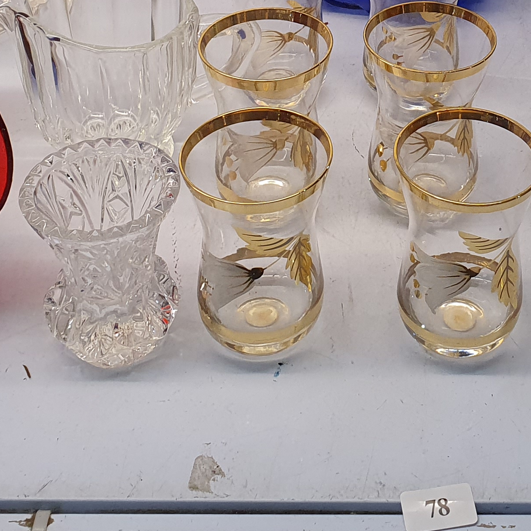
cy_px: -98
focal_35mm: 76
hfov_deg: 22.5
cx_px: 406
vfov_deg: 21.2
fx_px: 1319
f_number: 2.4
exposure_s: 1/100
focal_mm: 4.32
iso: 160
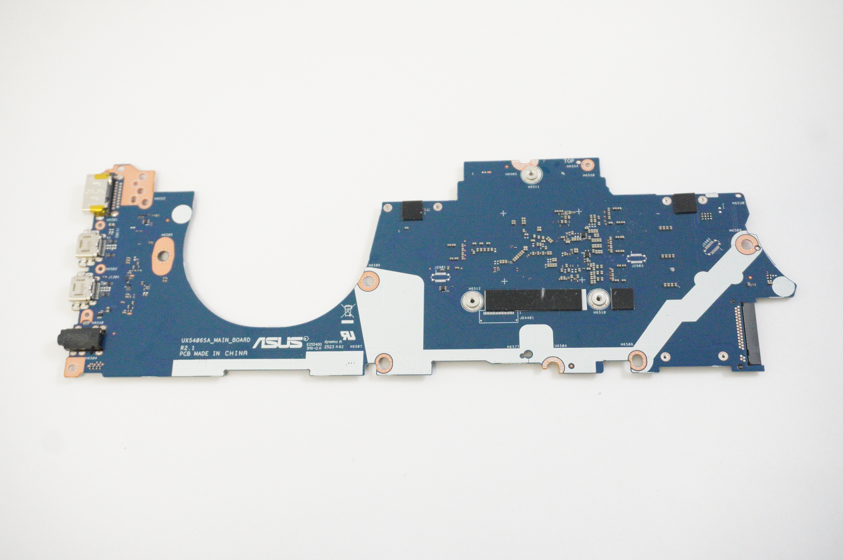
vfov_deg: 31.8
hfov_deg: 46.4
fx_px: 983
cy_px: 280
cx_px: 422
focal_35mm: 42
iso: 6400
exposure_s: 1/250
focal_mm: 28
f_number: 5.6
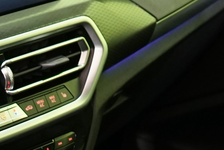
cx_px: 69
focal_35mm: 168
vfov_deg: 7.7
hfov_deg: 12.2
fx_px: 1045
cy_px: 329
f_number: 4
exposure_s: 1/20
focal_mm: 29
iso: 1600
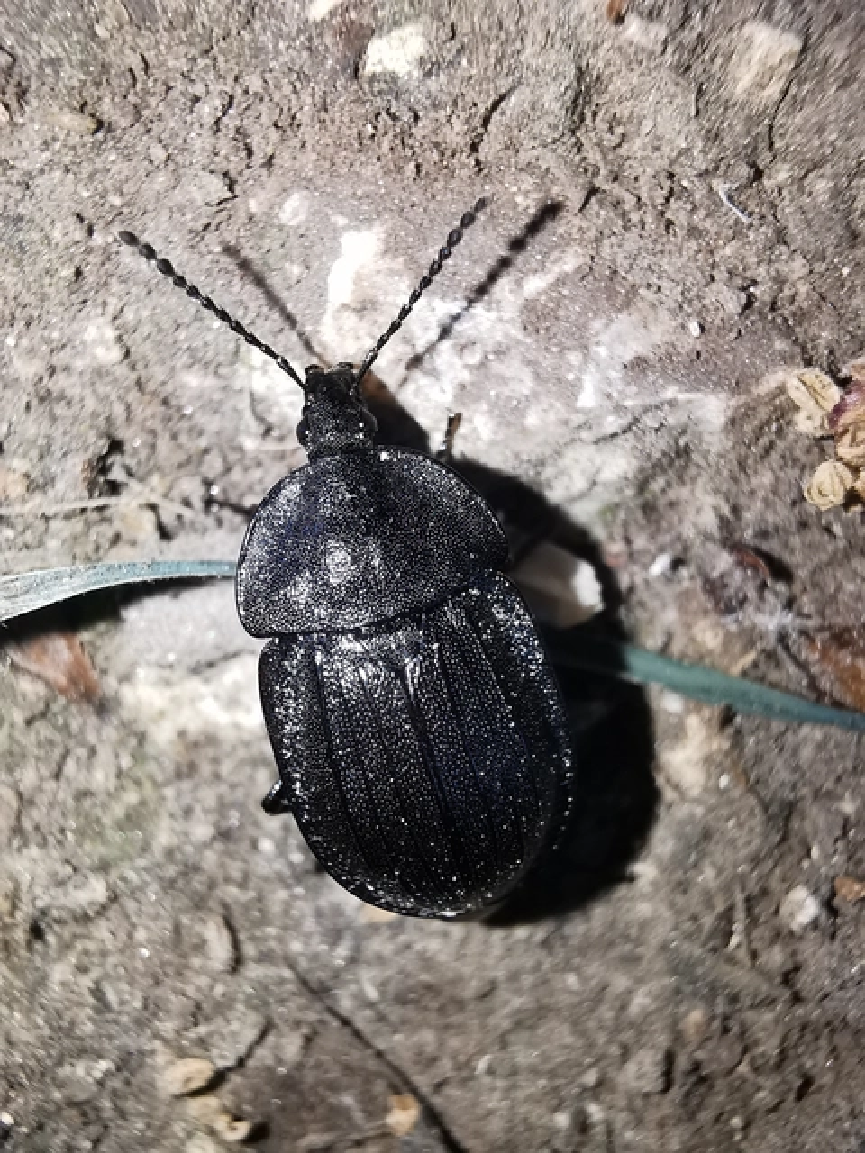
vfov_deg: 65.3
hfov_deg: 51.4
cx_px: 432
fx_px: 900
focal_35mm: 27
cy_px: 576
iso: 50
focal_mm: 2.35
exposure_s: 1/50
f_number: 2.2
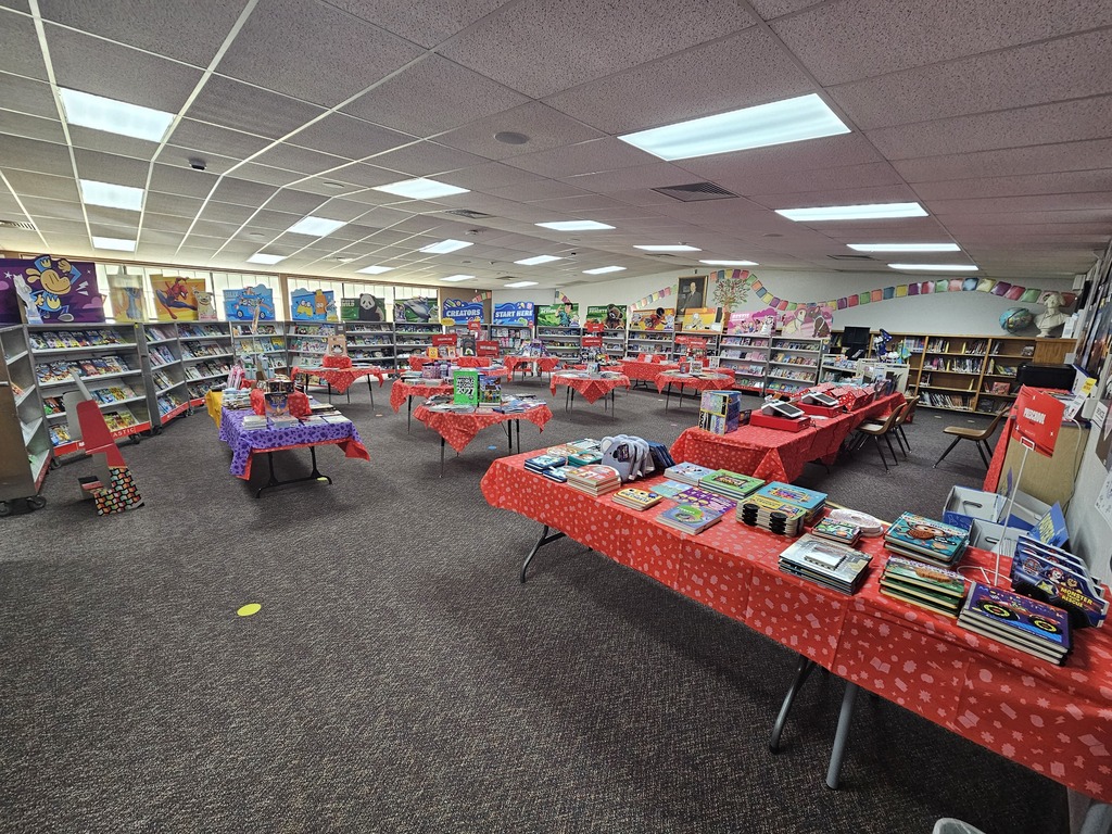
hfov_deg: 106.2
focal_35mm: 13
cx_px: 556
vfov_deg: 89.9
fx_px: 418
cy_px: 417
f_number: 2.2
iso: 160
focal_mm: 2.2
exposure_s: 1/60
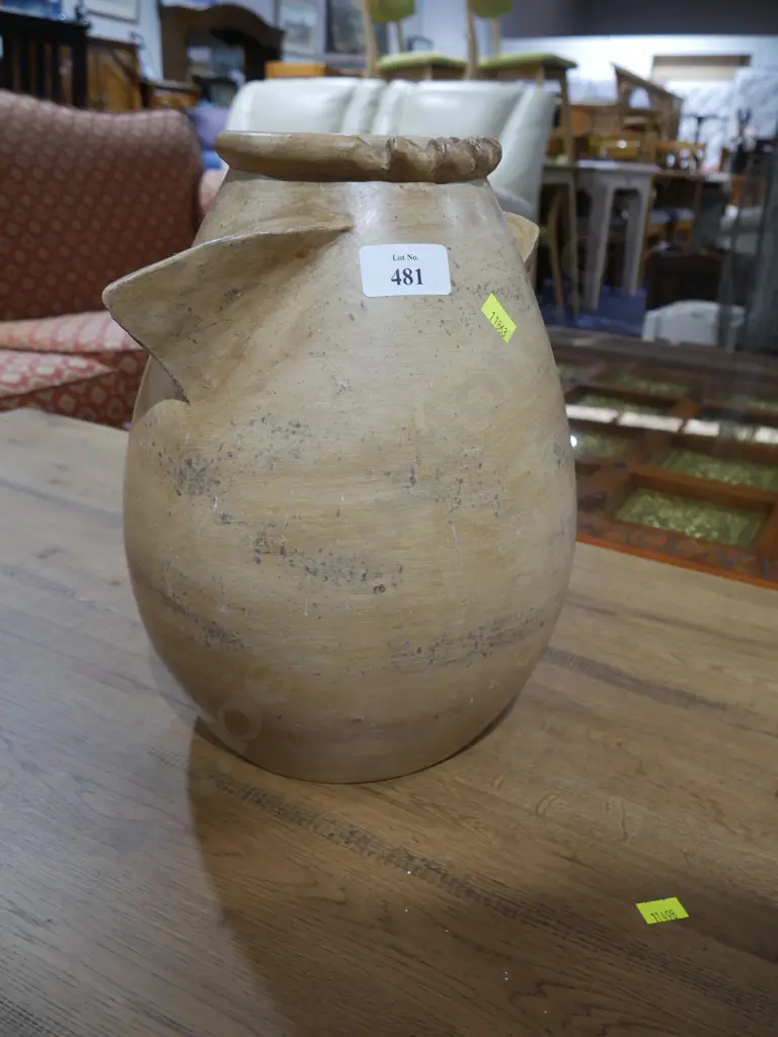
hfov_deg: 49.7
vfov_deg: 63.4
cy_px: 518
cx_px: 389
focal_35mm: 28
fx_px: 839
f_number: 4.5
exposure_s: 1/60
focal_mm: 14
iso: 640
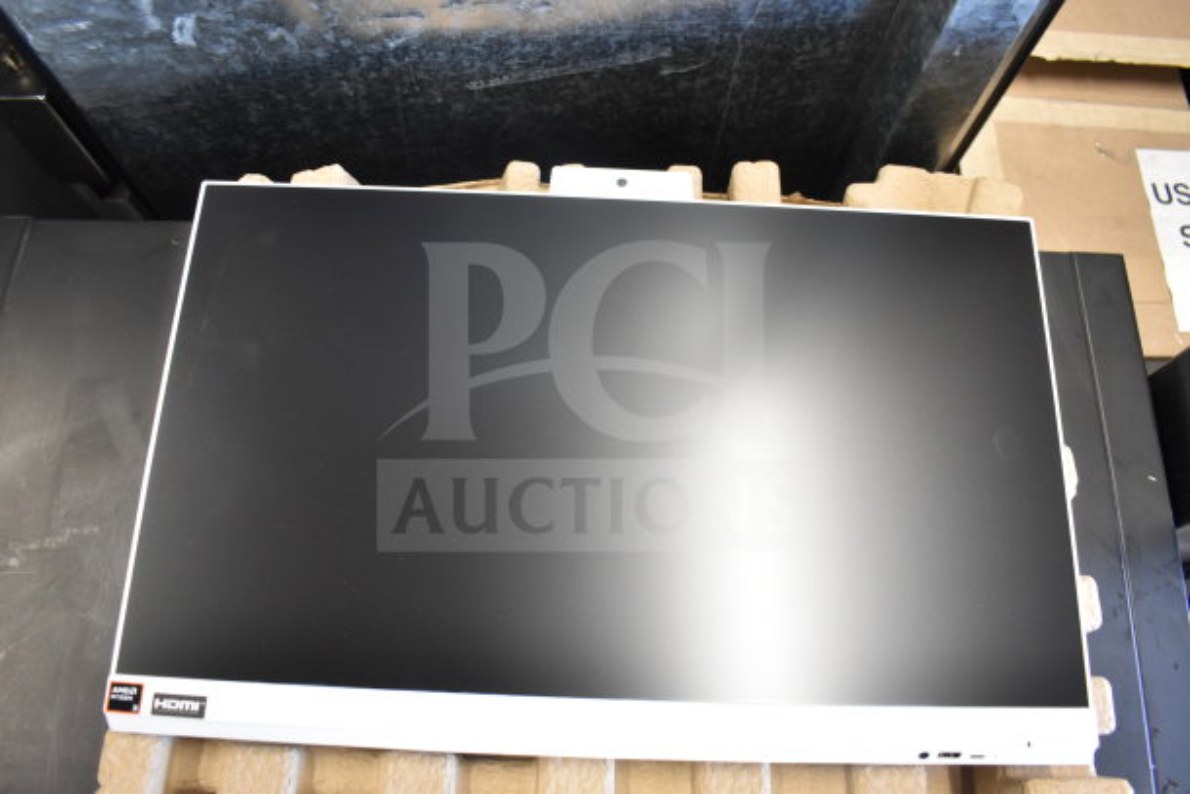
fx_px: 893
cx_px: 595
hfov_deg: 67.4
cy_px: 397
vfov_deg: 48.0
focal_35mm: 27
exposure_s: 1/30
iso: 1250
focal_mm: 18
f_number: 3.5
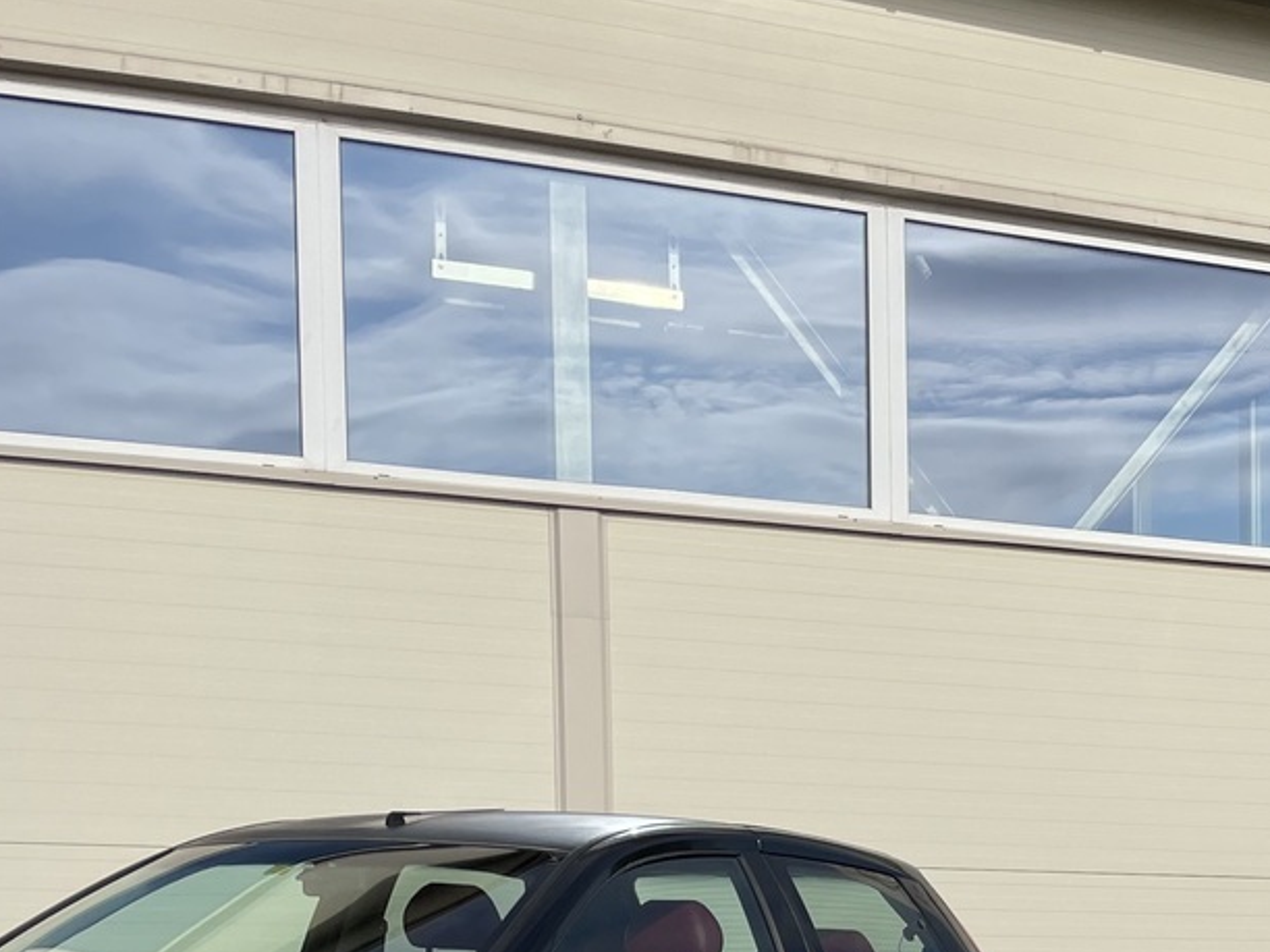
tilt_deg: -4.5
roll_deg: -0.6
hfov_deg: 25.5
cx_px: 1534
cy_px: 1166
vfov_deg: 20.2
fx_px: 2495
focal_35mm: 68
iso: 32
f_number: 1.6
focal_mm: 4.2
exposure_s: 1/5291
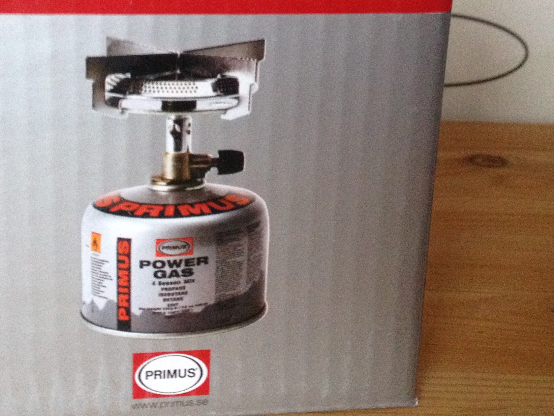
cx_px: 194
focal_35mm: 68
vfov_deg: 21.5
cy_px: 143
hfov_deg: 28.4
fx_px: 1088
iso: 400
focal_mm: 4.28
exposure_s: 1/15
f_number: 2.4
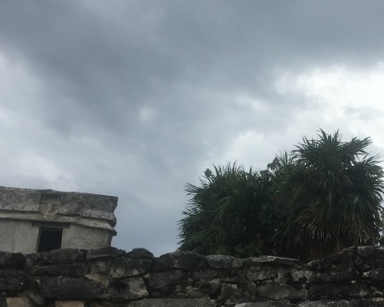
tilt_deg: +11.5
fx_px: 727
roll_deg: -2.5
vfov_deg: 23.4
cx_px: 280
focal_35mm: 64
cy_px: 257
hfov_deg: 29.2
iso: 25
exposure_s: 1/1748
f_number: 2.2
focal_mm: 4.15
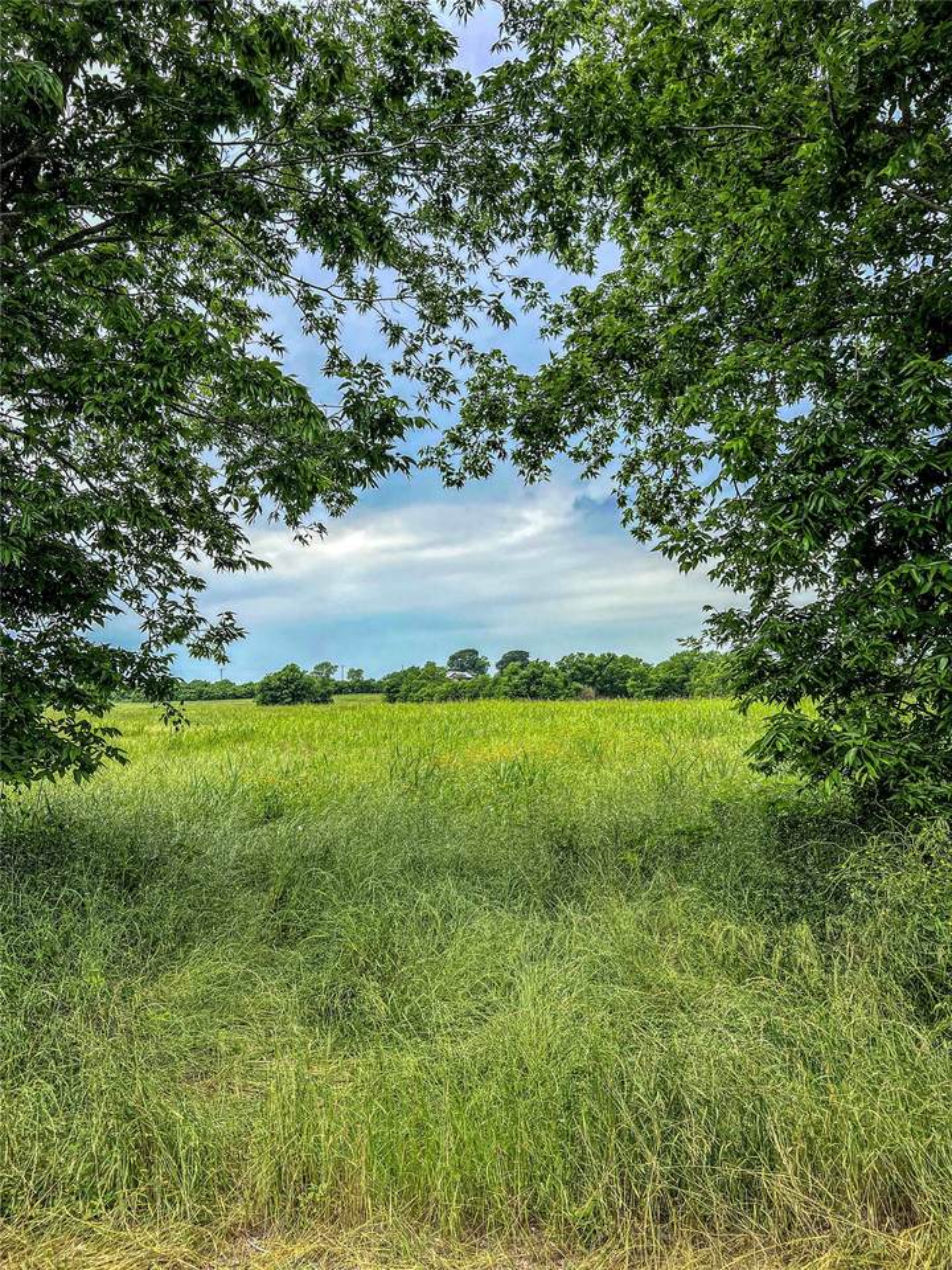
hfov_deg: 53.1
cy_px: 635
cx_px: 476
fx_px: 953
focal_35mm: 26
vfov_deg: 67.3
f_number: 1.5
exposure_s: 1/2700
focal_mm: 5.7
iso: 50
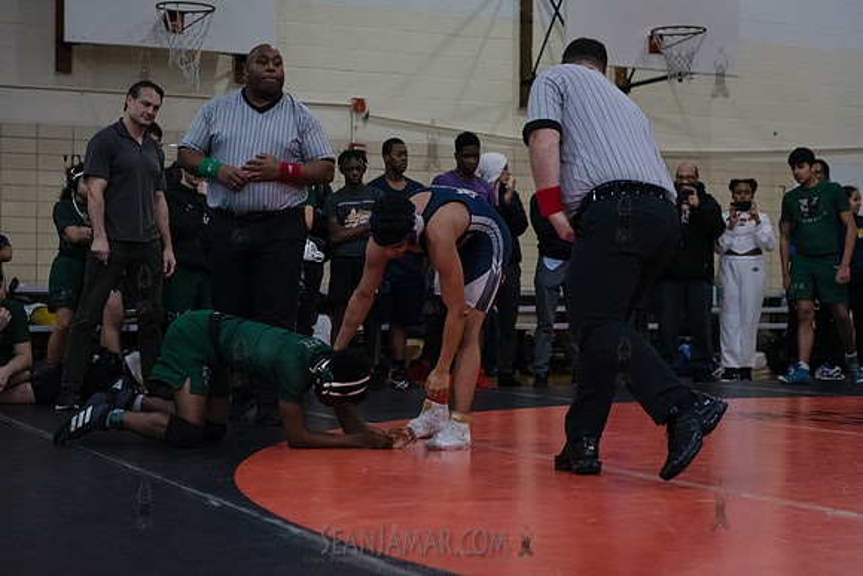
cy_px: 288
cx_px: 432
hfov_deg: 31.6
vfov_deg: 21.4
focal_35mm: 64
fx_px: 1525
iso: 5000
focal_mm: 62
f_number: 3.2
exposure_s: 1/400
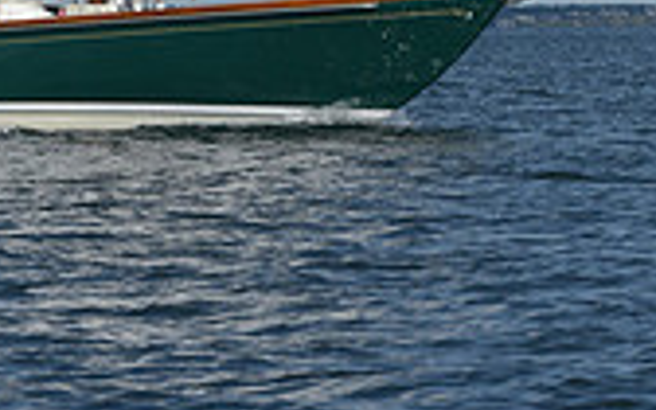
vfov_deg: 3.7
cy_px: -679
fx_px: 6293
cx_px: 14
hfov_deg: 6.0
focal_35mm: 352
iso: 320
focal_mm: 100
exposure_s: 1/1250
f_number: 11
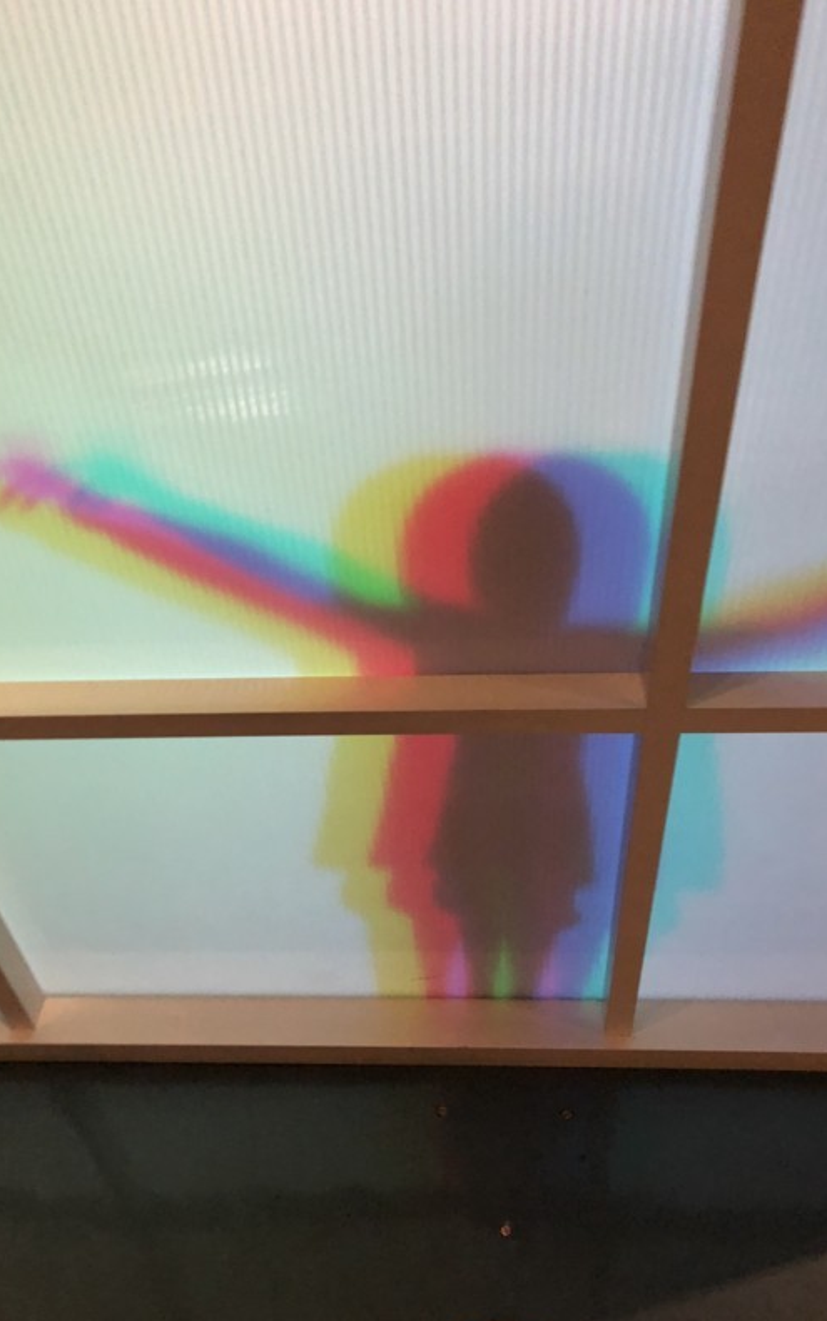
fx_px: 1081
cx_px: 386
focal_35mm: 30
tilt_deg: -41.2
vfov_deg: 62.9
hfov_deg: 41.8
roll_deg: +5.1
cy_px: 666
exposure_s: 1/13
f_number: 1.8
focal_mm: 3.99
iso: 100
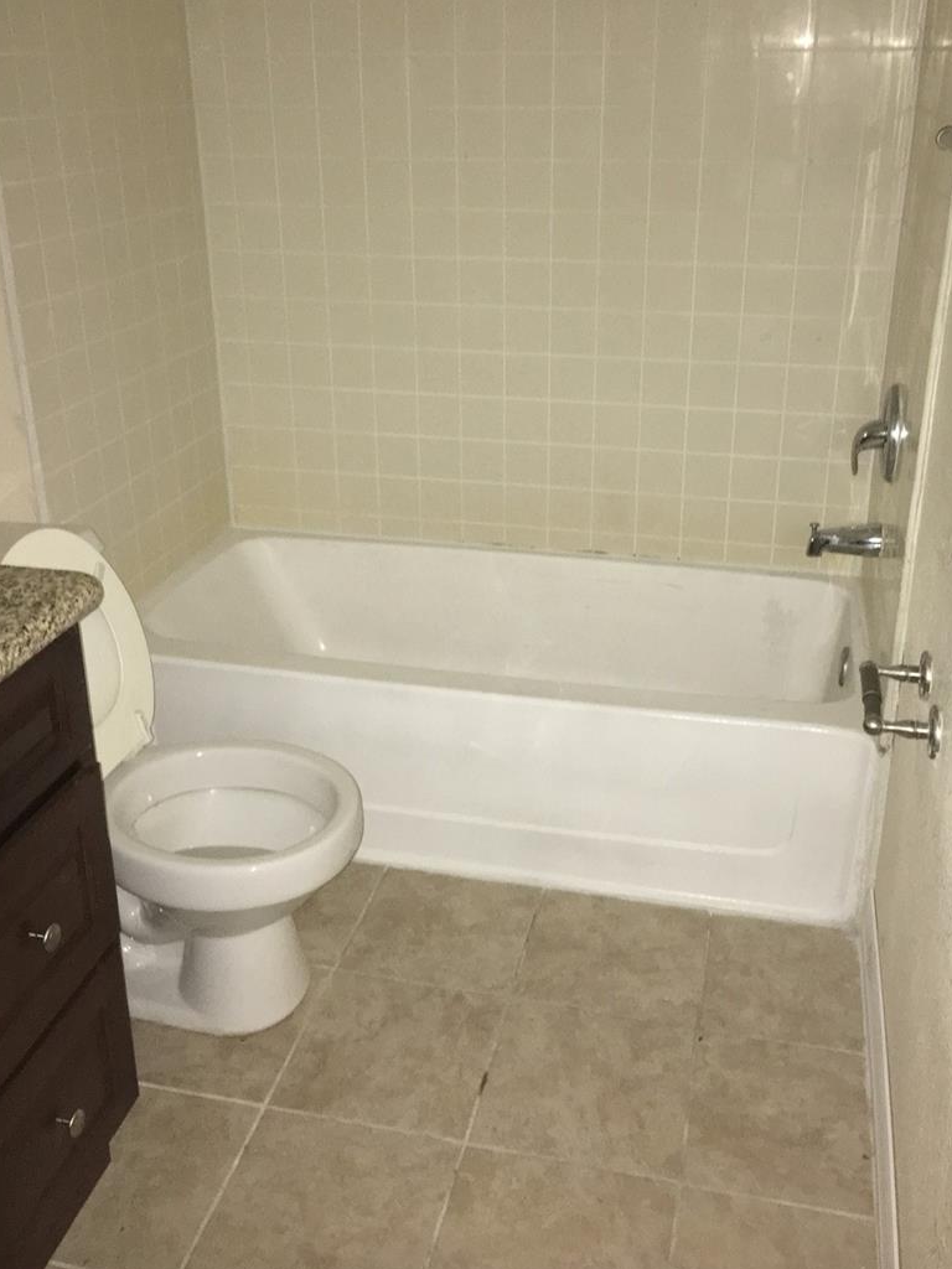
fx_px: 1247
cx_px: 485
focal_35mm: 34
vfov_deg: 53.8
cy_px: 563
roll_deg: -0.3
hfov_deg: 41.8
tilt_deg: -22.1
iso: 160
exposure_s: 1/16
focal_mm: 4.15
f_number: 2.2
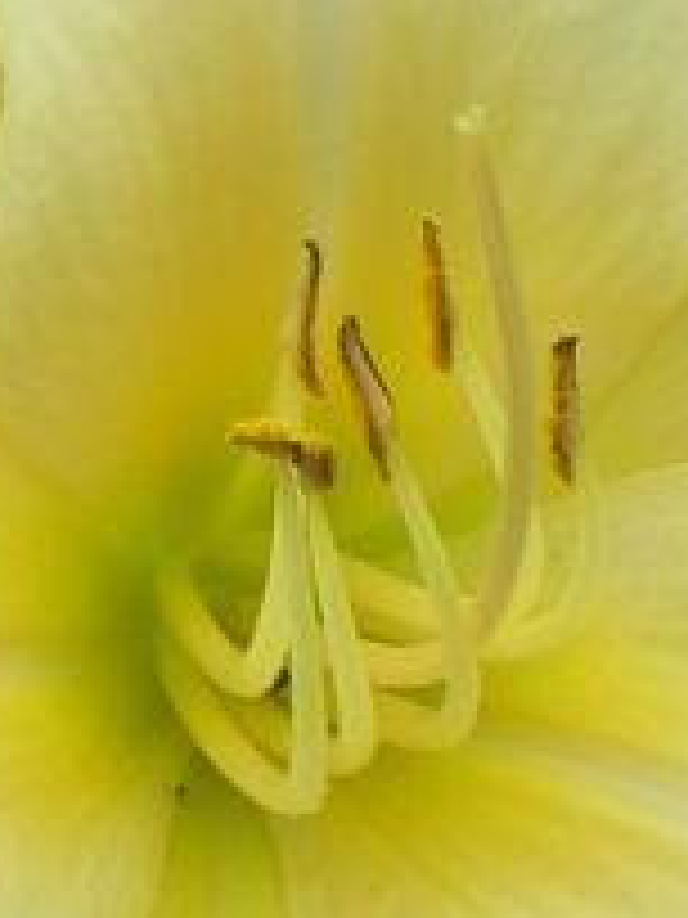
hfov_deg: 3.6
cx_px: 351
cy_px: 423
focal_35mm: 412
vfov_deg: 4.8
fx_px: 10918
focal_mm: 18.8
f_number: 7.1
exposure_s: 1/320
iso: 160
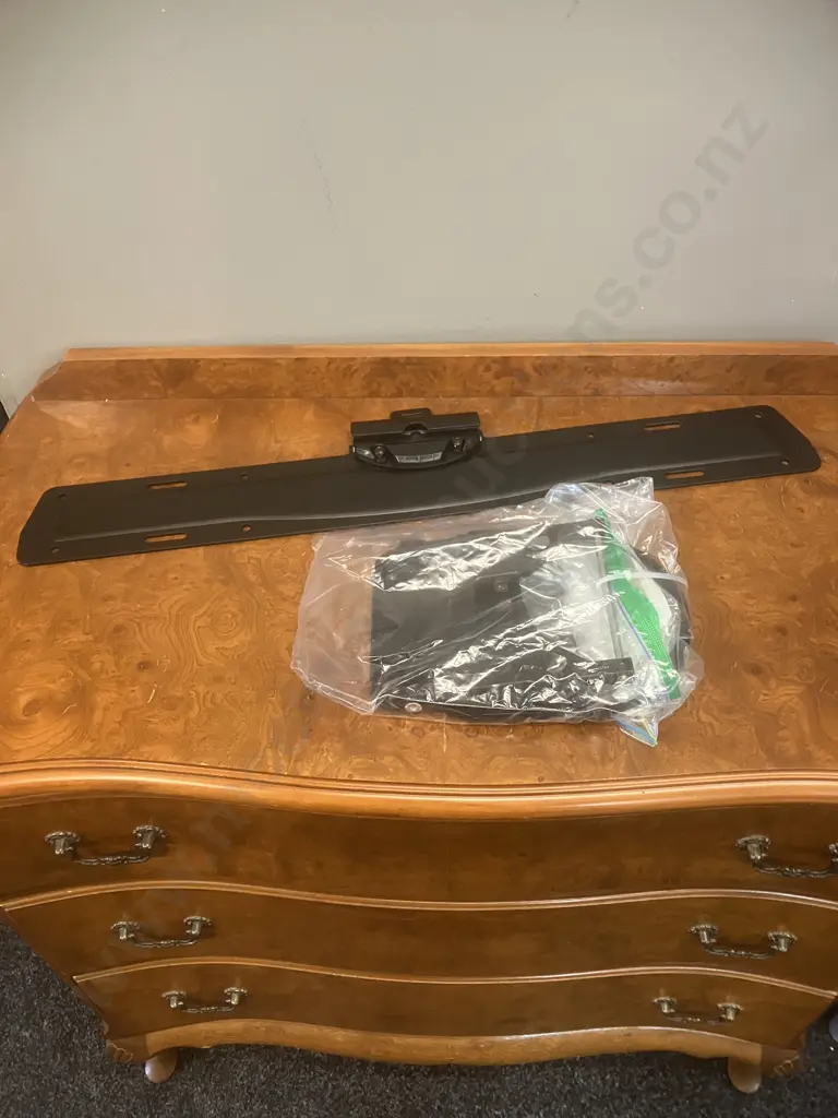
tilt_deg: -47.9
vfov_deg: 63.4
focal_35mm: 28
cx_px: 419
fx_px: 904
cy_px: 559
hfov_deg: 49.7
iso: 320
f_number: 1.8
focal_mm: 3.99
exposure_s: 1/50
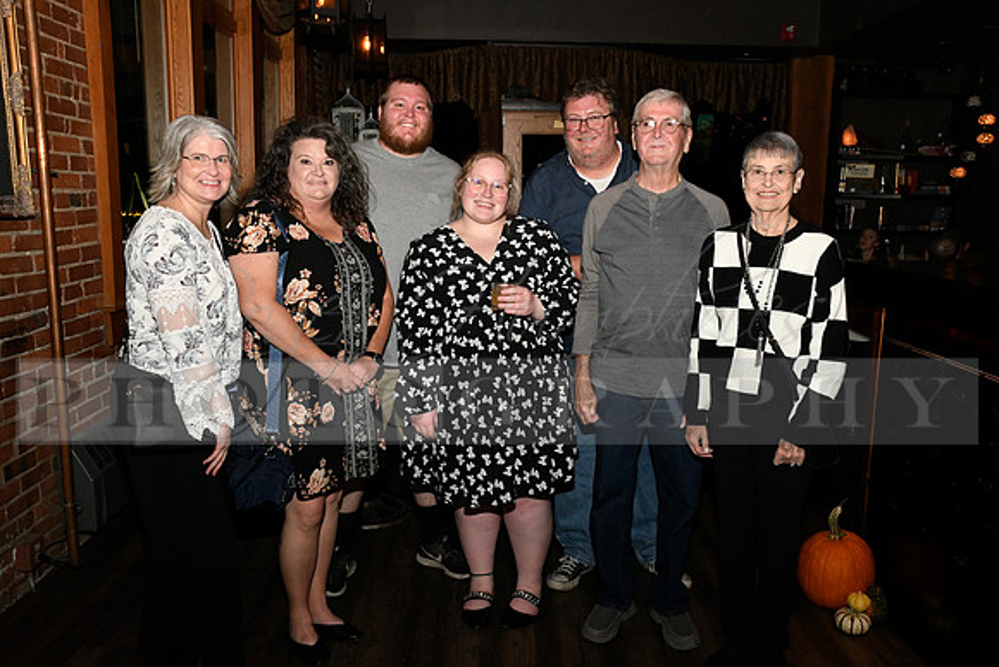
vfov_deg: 42.3
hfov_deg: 60.3
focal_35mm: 31
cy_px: 334
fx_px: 860
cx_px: 500
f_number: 11
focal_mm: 31
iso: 6400
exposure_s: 1/60
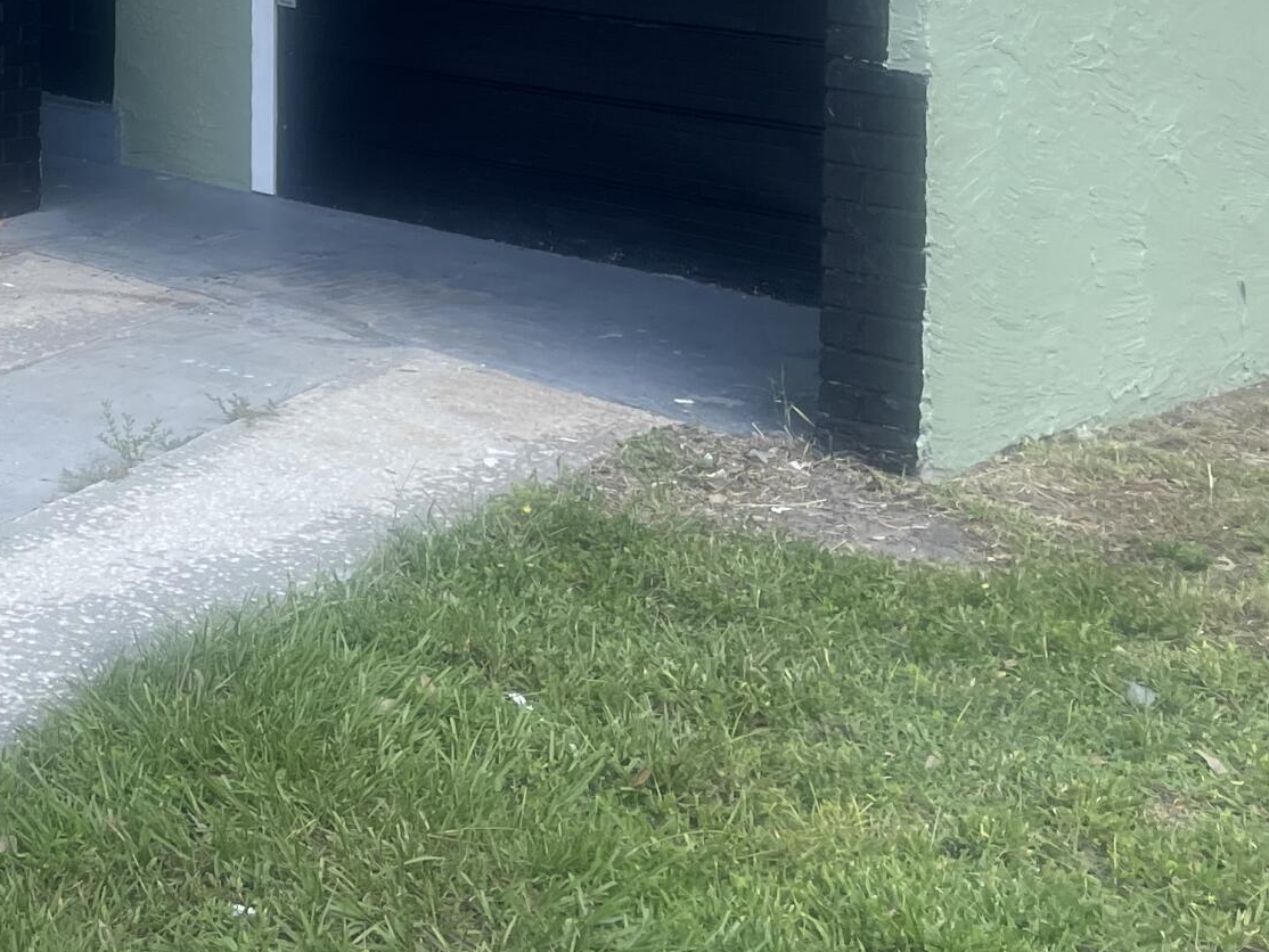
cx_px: -220
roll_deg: -0.5
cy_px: -237
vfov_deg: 19.6
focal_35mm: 70
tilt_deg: +1.2
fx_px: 2567
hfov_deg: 25.2
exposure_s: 1/849
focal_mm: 4.2
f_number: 1.6
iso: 32
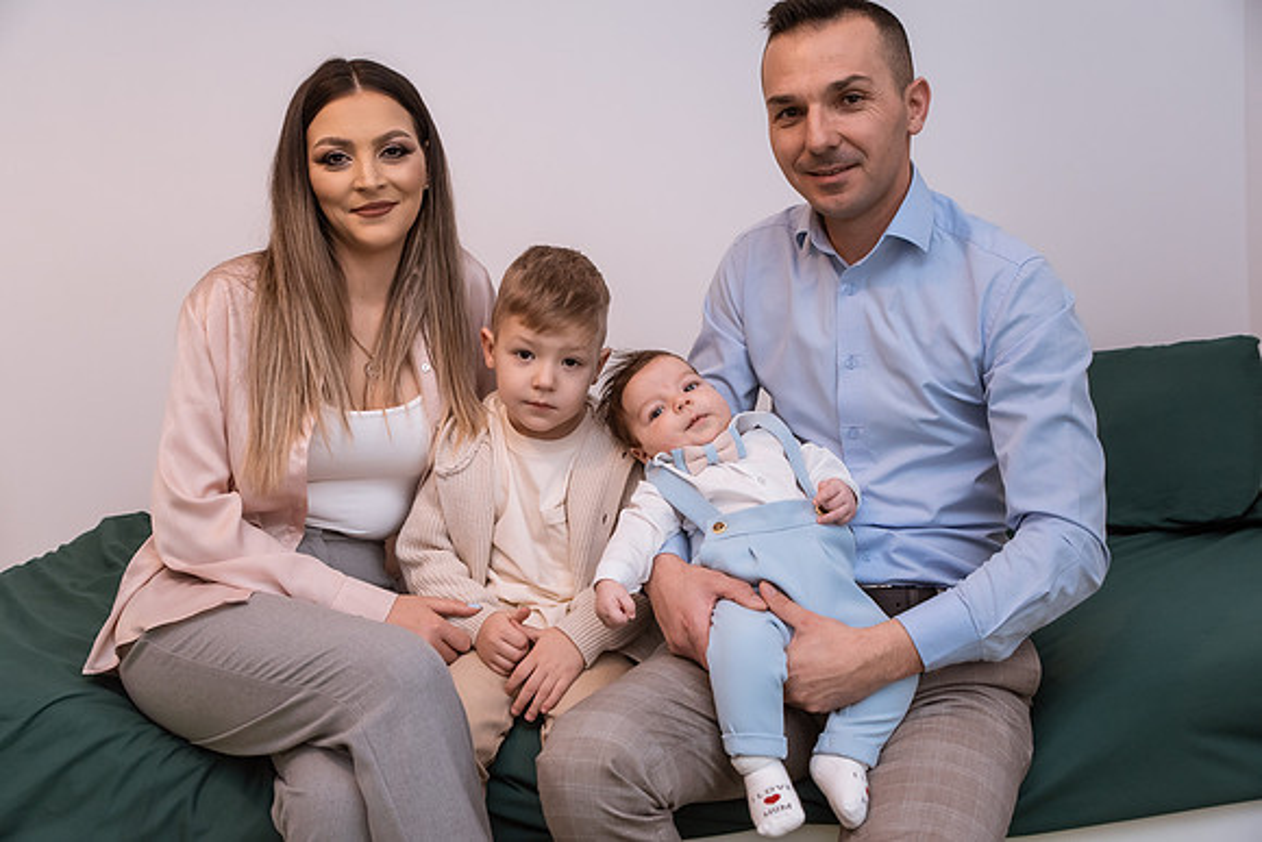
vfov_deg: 36.9
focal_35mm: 36
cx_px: 631
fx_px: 1262
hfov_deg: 53.1
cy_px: 421
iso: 1000
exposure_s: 1/160
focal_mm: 36
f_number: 4
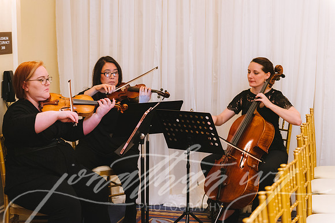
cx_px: 168
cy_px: 112
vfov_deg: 19.5
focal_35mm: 70
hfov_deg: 28.8
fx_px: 652
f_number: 2.8
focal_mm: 70
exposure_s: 1/160
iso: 1600
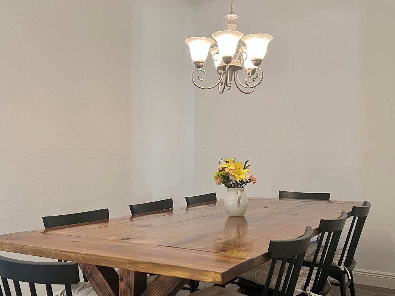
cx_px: 194
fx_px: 445
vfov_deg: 36.7
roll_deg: +0.1
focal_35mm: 39
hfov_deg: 47.9
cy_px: 176
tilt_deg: -2.3
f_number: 1.5
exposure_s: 1/60
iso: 160
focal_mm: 5.7
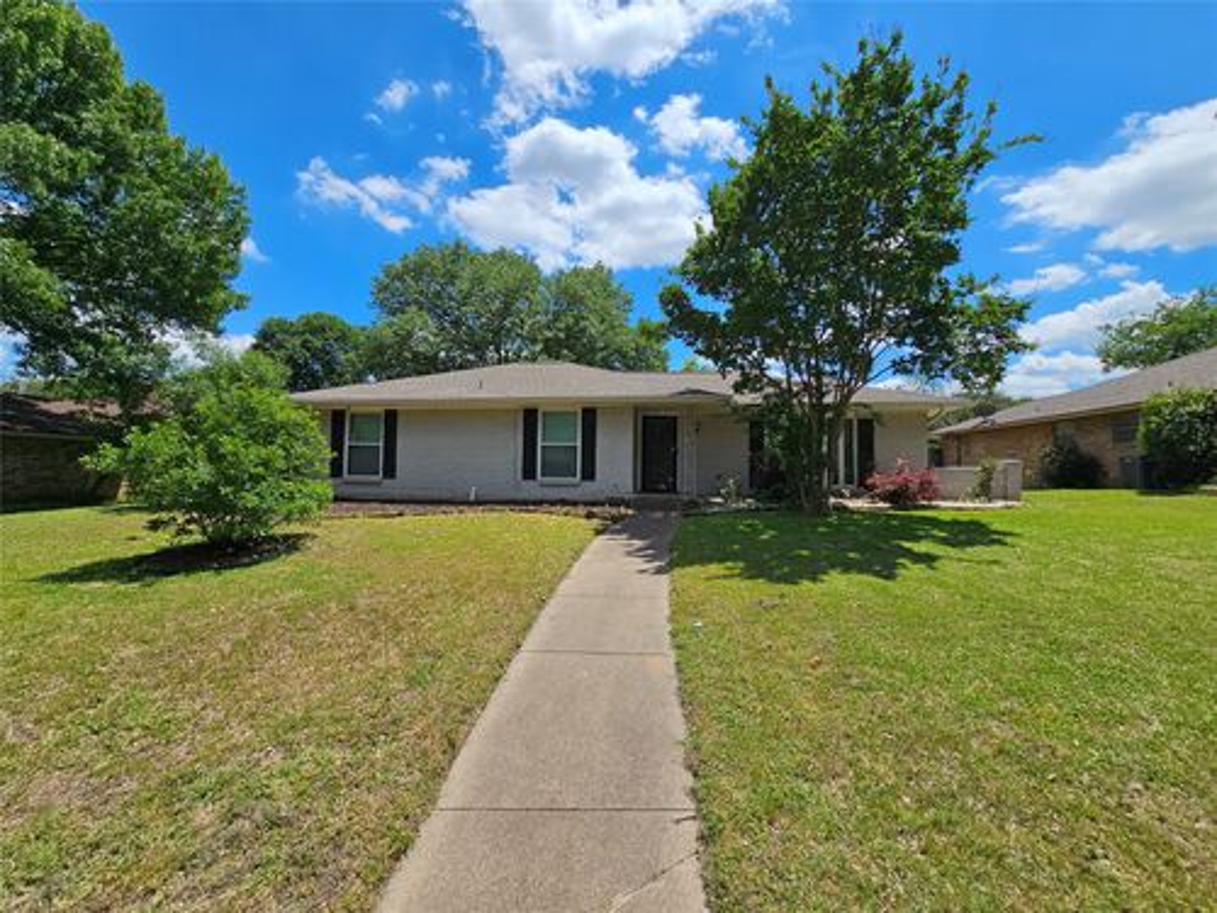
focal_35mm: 13
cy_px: 456
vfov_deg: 89.9
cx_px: 608
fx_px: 457
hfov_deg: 106.2
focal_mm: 2.2
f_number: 2.2
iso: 50
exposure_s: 1/3059
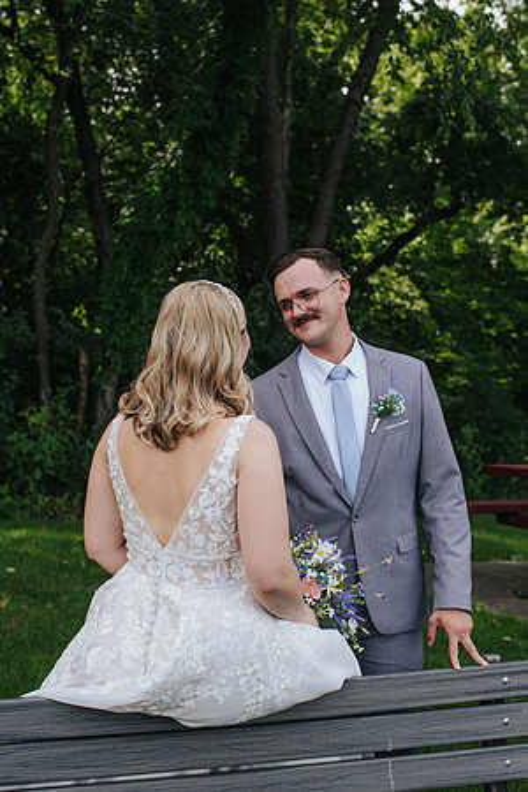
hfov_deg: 25.8
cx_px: 290
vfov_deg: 37.9
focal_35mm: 52
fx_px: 1154
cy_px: 396
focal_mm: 35
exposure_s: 1/320
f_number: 3.2
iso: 100
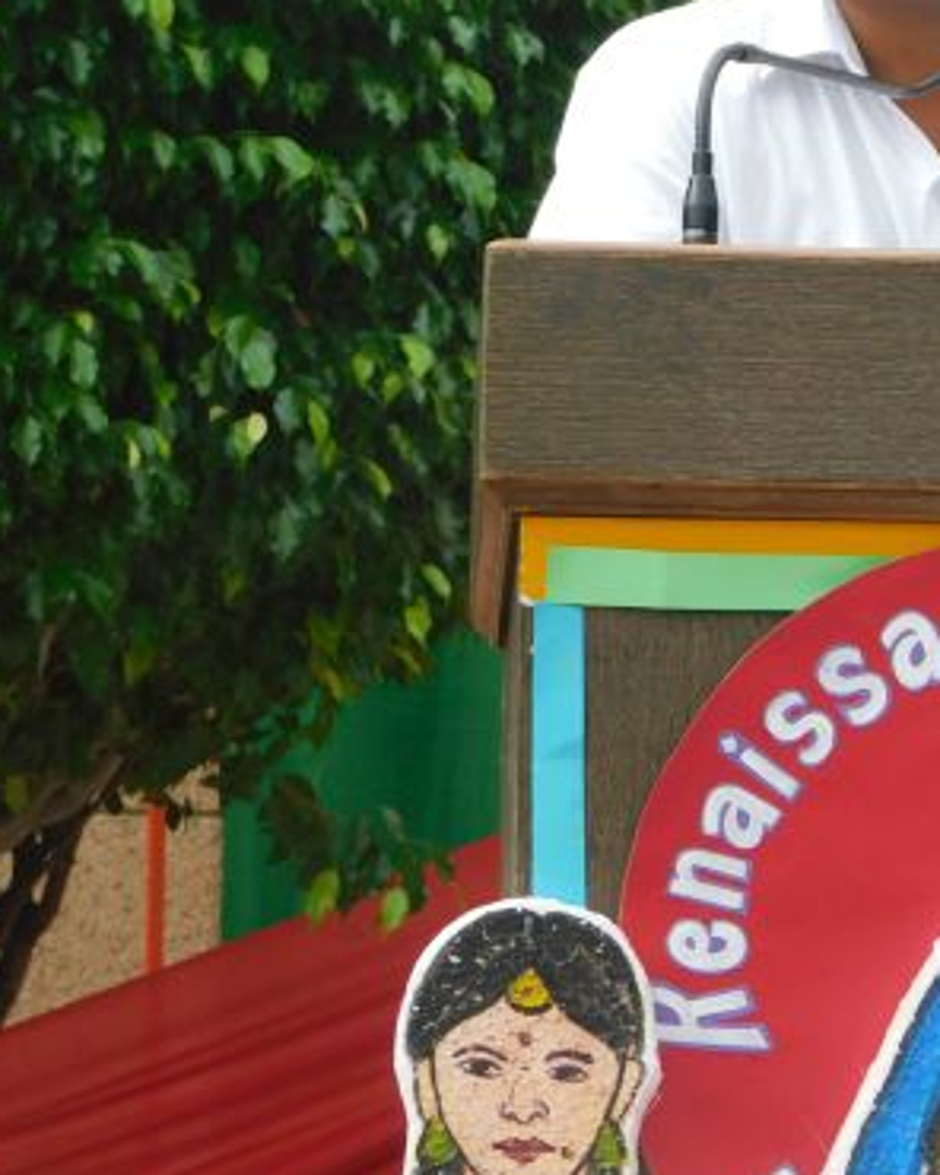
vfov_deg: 11.5
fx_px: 5842
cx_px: 915
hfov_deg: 9.1
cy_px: 373
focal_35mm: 168
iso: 125
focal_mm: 16.1
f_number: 4.5
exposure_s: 1/125
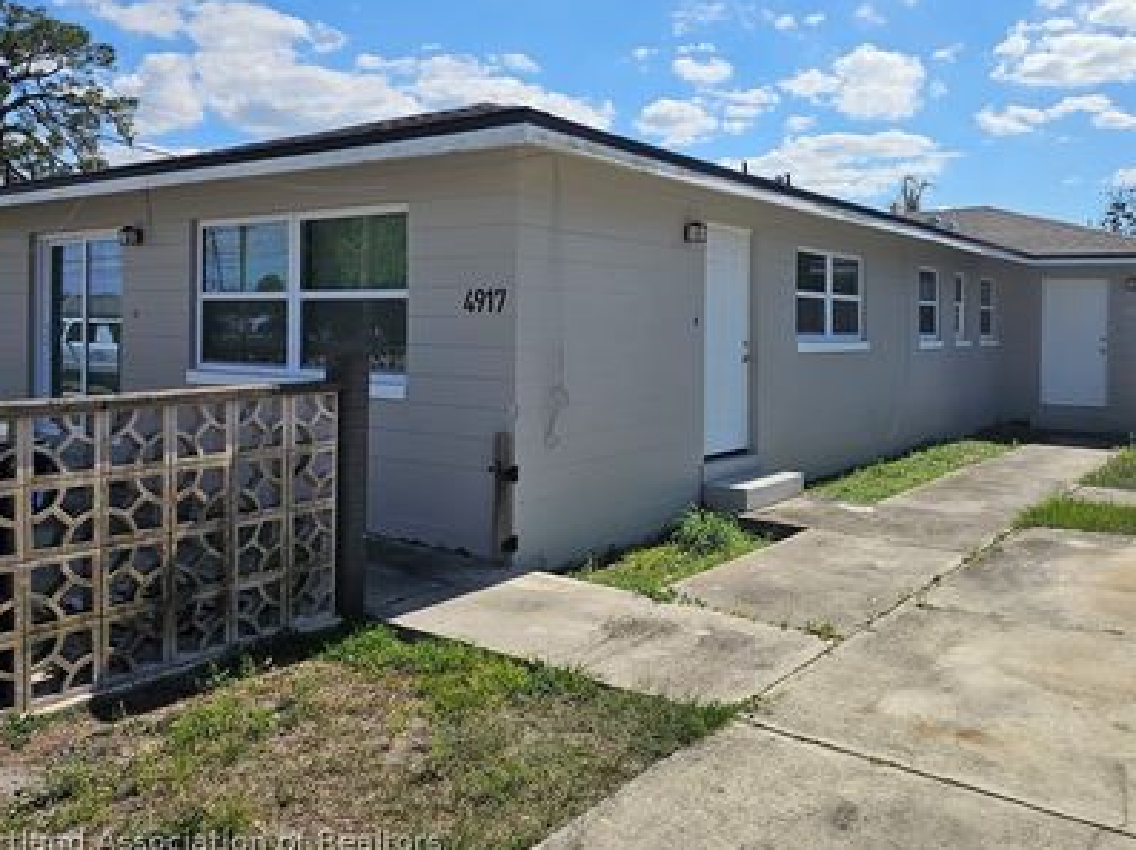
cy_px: 328
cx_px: 644
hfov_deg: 61.5
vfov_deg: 47.8
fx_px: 951
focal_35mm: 29
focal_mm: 6.3
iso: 10
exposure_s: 1/1276
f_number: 1.7
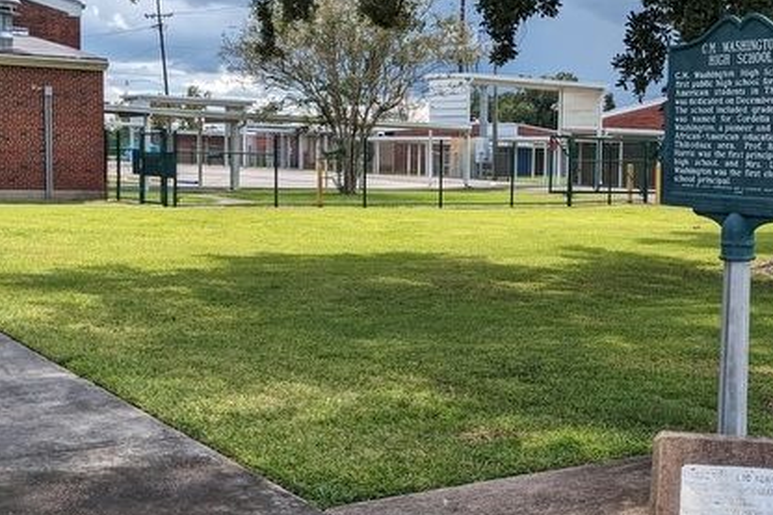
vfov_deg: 25.0
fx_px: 1159
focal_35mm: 54
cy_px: 221
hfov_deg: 36.2
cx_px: 563
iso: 33
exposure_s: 1/3344
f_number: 1.73
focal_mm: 4.38
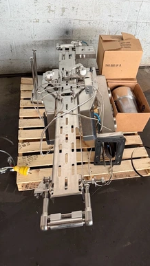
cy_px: 134
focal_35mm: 27
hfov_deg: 42.7
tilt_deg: -46.0
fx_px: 191
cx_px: 91
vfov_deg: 69.8
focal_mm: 6.76
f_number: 1.78
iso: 800
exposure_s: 1/60
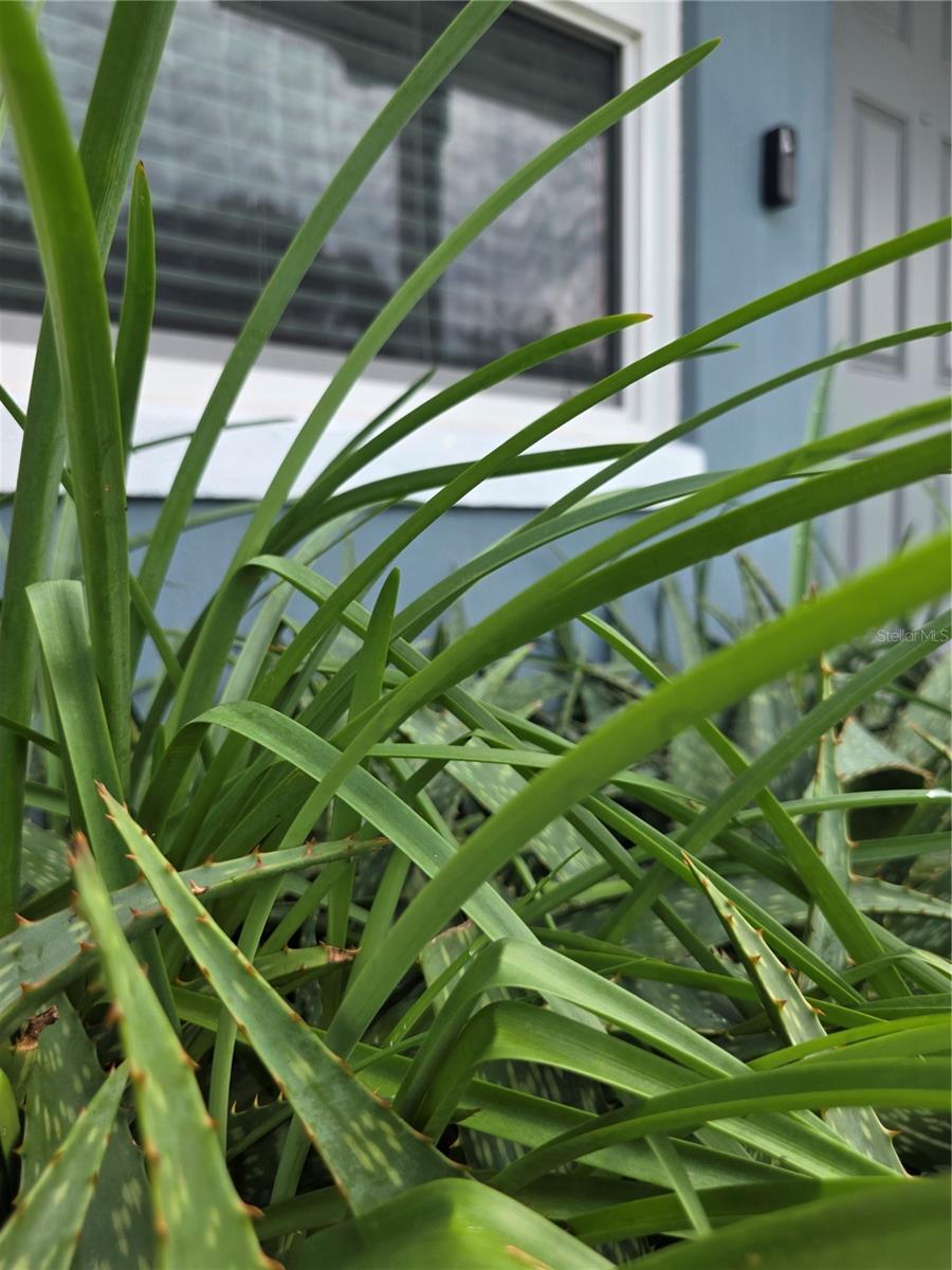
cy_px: 635
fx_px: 843
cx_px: 476
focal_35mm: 23
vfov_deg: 73.9
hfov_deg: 58.9
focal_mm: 6.3
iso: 80
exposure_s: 1/1704
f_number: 1.7
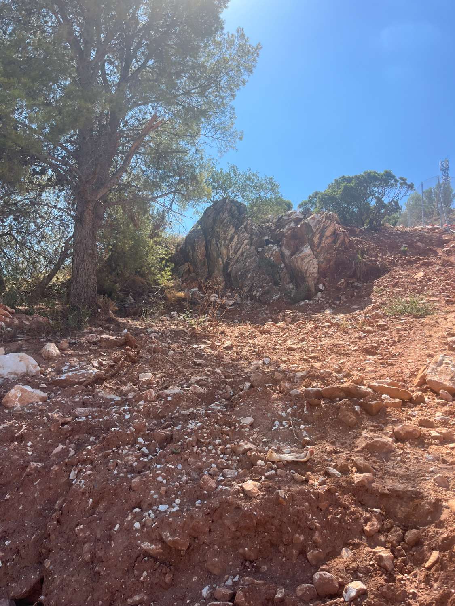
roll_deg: -0.2
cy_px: 303
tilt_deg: +12.5
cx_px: 228
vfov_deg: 67.3
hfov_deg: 53.1
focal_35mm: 26
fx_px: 456
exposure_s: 1/1536
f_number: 1.6
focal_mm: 5.1
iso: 50
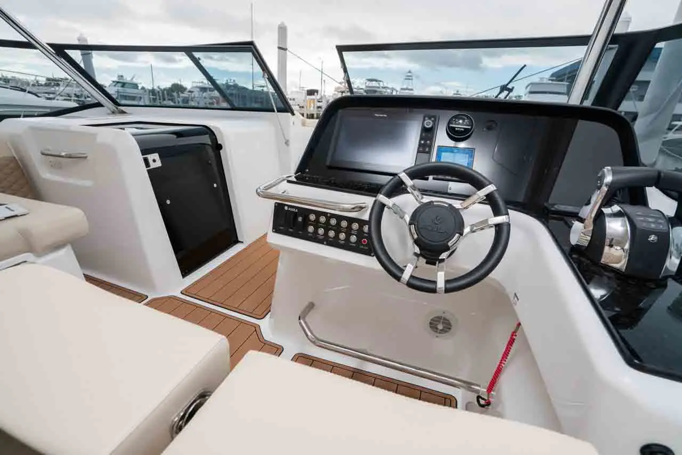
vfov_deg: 73.7
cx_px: 341
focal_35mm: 16
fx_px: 303
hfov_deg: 96.7
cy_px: 228
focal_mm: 16
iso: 100
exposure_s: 1/125
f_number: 5.6
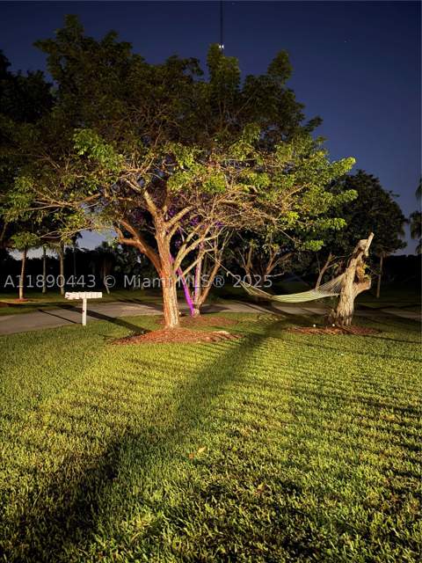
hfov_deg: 56.8
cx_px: 211
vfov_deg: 71.6
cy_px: 282
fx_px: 390
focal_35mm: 24
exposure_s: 1/5
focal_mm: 6.76
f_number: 1.78
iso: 1600
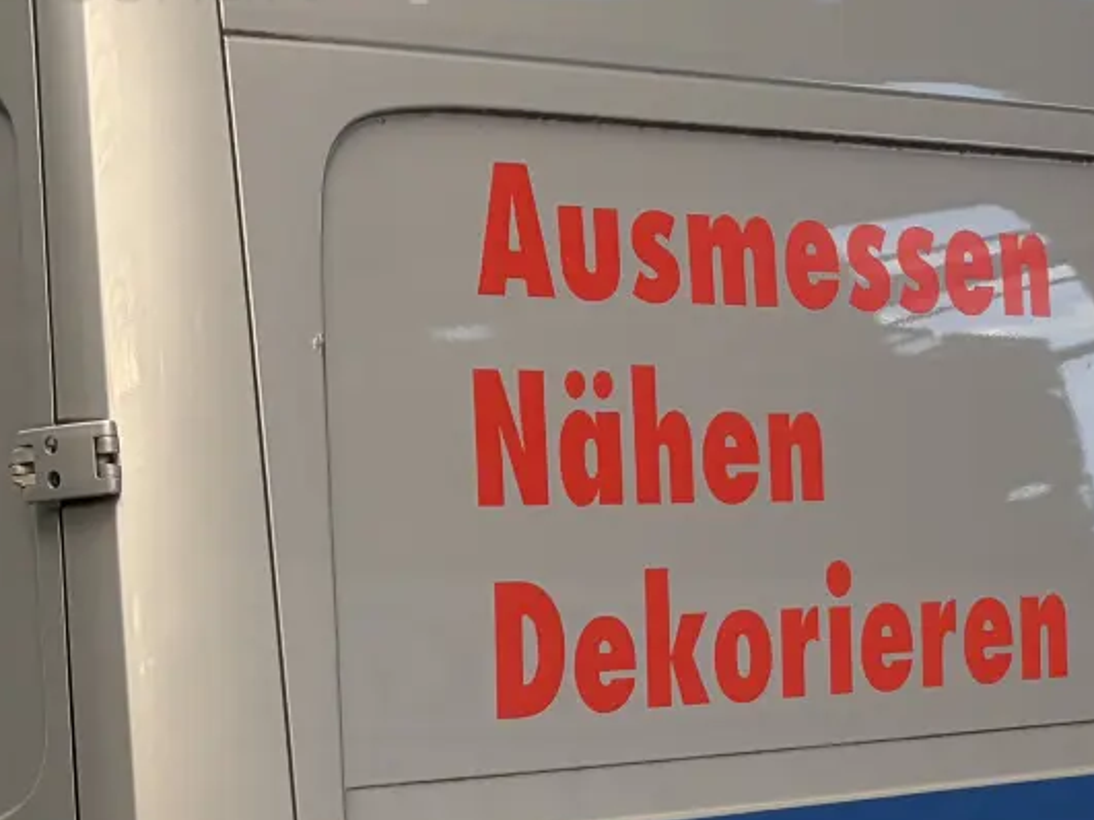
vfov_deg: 15.3
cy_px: 884
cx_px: 972
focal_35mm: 94
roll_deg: +3.2
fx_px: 2970
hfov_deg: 20.5
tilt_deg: -5.0
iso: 80
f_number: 1.6
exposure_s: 1/206
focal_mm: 5.96
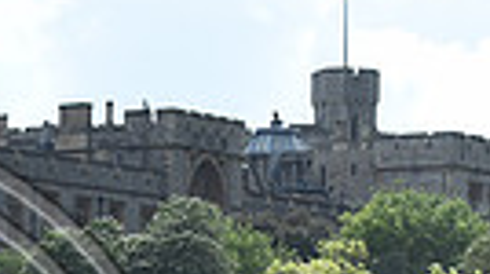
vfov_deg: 3.1
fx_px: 5074
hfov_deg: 5.5
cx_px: -223
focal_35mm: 391
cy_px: 446
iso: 180
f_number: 4.5
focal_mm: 86
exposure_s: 1/1250
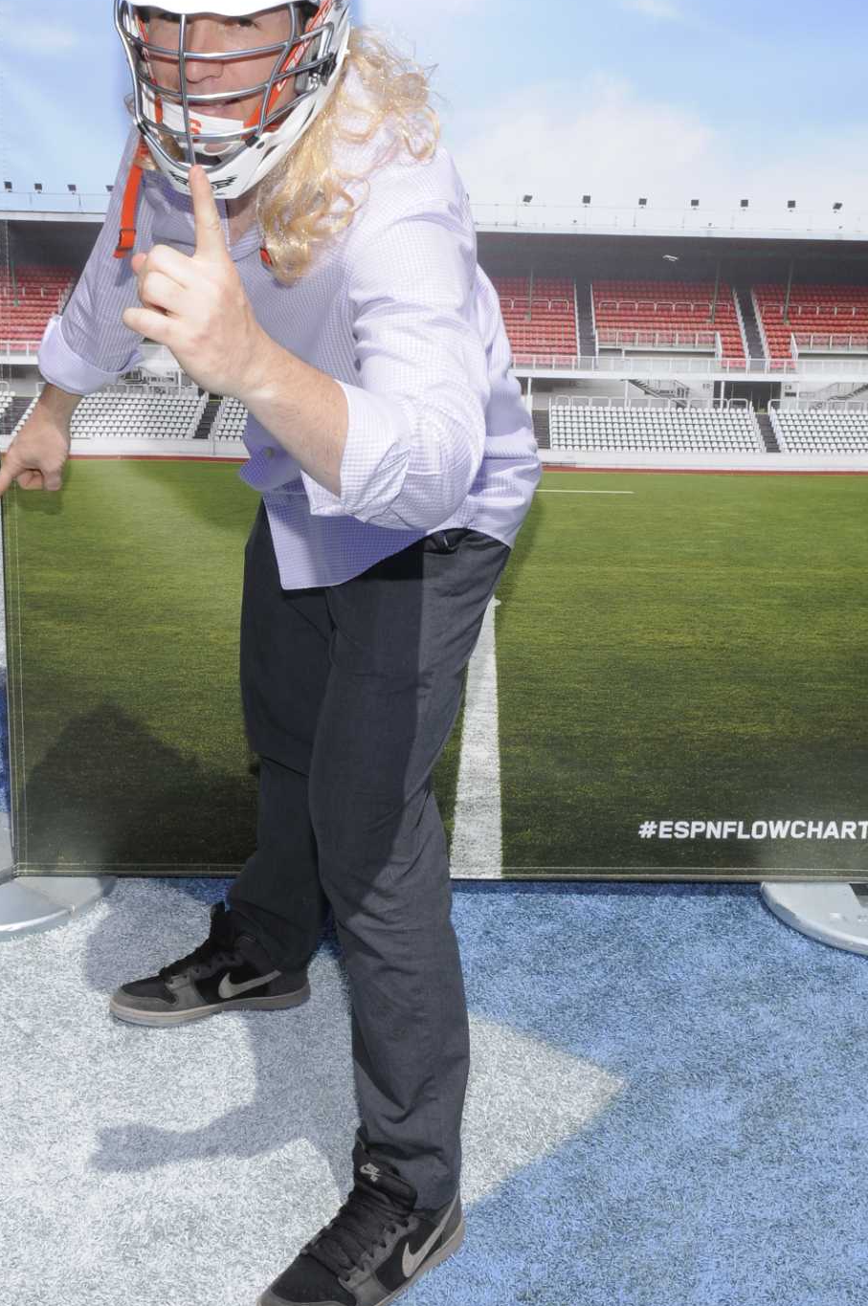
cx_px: 447
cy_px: 506
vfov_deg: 38.2
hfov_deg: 26.1
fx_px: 1876
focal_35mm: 52
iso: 200
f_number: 13
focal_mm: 23
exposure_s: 1/200
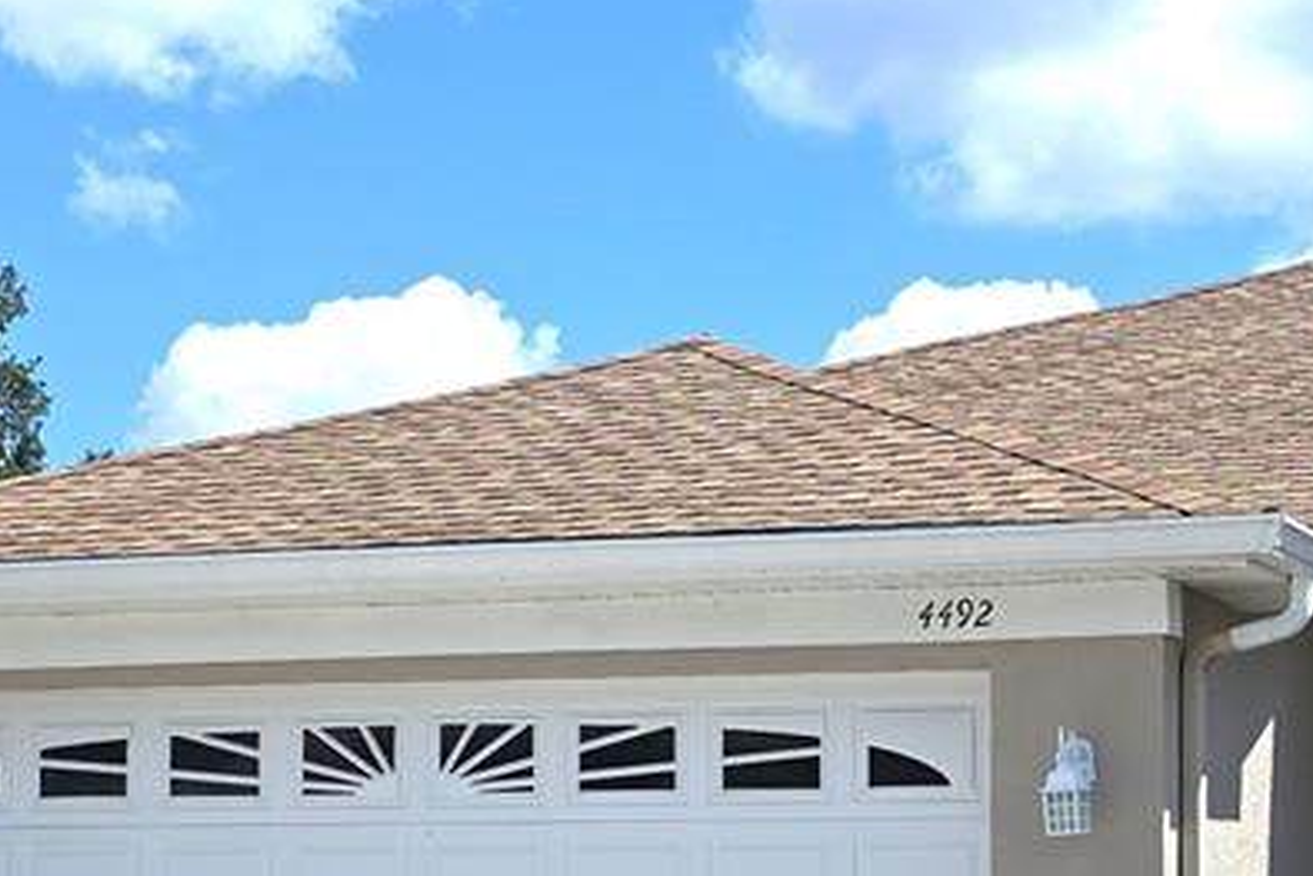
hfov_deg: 24.5
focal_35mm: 81
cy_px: 938
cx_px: 1113
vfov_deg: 16.4
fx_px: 2955
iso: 12
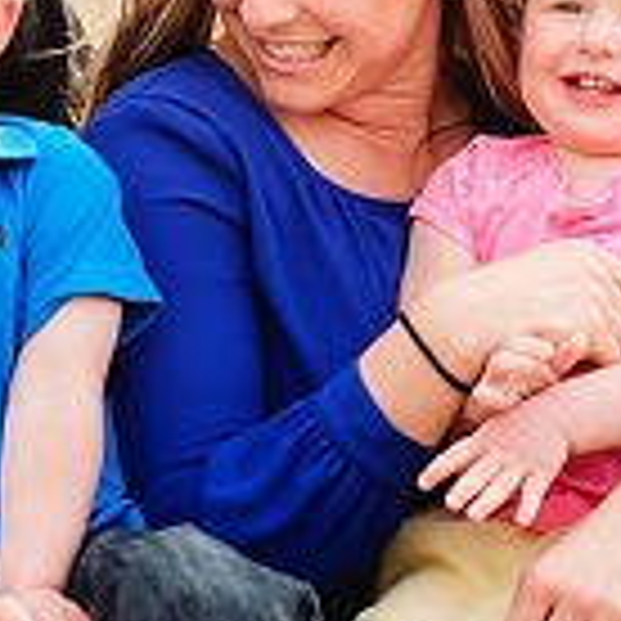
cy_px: 191
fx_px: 4810
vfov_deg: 7.4
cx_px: 252
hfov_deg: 7.4
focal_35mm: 237
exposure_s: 1/400
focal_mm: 50
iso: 320
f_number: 5
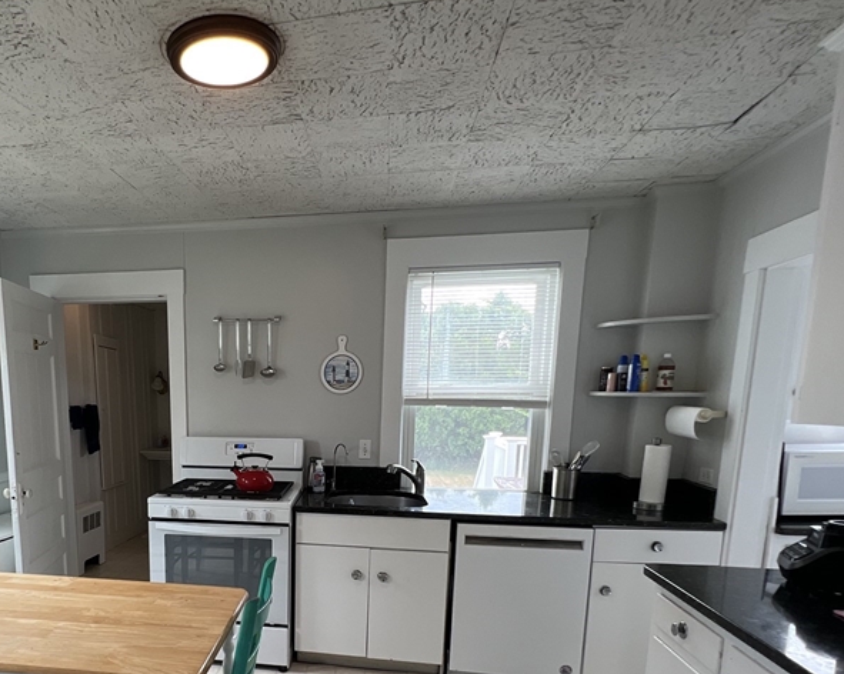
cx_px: 250
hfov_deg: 71.7
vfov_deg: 60.2
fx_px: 549
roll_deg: +0.5
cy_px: 493
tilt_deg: -9.9
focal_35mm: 22
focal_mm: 1.57
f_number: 1.8
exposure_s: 1/120
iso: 50
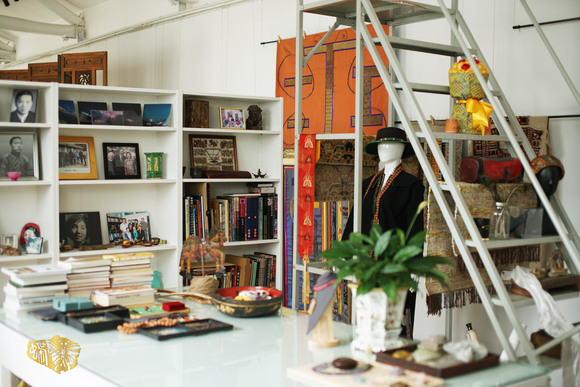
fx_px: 806
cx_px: 290
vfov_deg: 27.0
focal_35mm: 50
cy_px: 194
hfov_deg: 39.6
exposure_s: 1/100
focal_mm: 50
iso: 125
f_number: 1.4
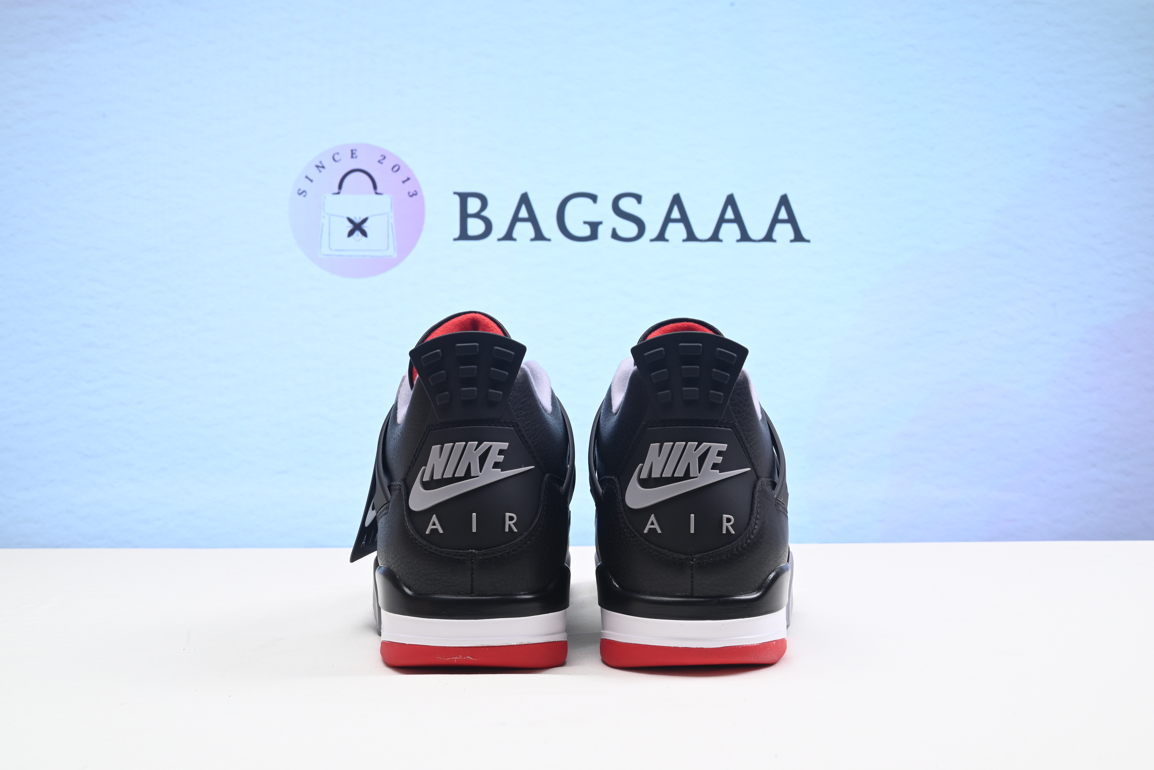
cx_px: 577
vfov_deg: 35.1
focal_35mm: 38
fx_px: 1219
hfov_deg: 50.7
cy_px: 385
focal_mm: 38
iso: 100
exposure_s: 1/2
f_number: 16
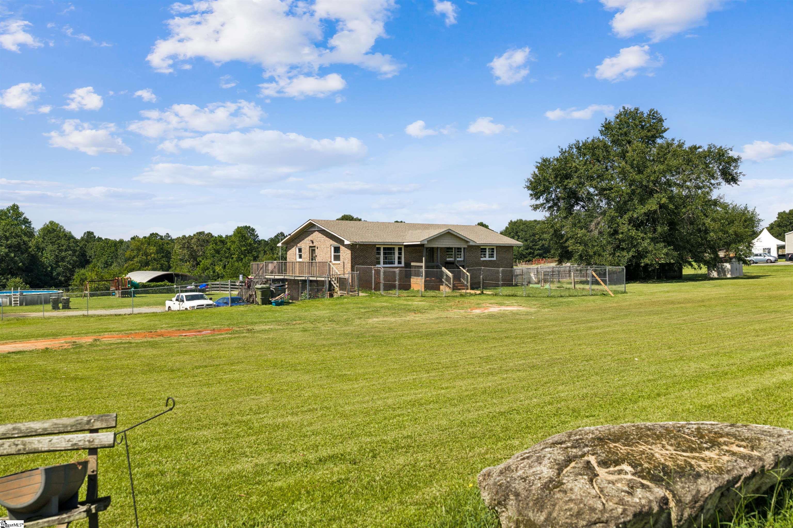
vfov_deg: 46.4
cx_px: 396
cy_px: 264
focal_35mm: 28
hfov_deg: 65.5
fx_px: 617
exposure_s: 1/20
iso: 100
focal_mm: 14.4
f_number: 2.8
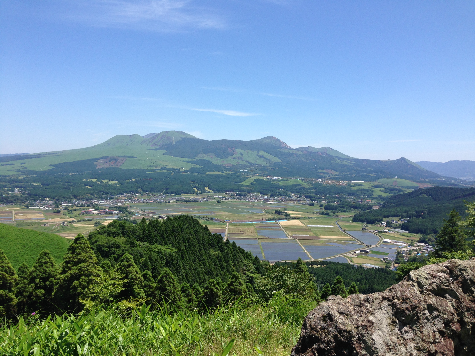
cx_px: 238
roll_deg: +0.1
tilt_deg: -0.4
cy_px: 178
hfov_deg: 55.4
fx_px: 453
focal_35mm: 33
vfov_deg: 42.9
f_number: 2.4
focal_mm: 4.12
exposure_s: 1/1261
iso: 50
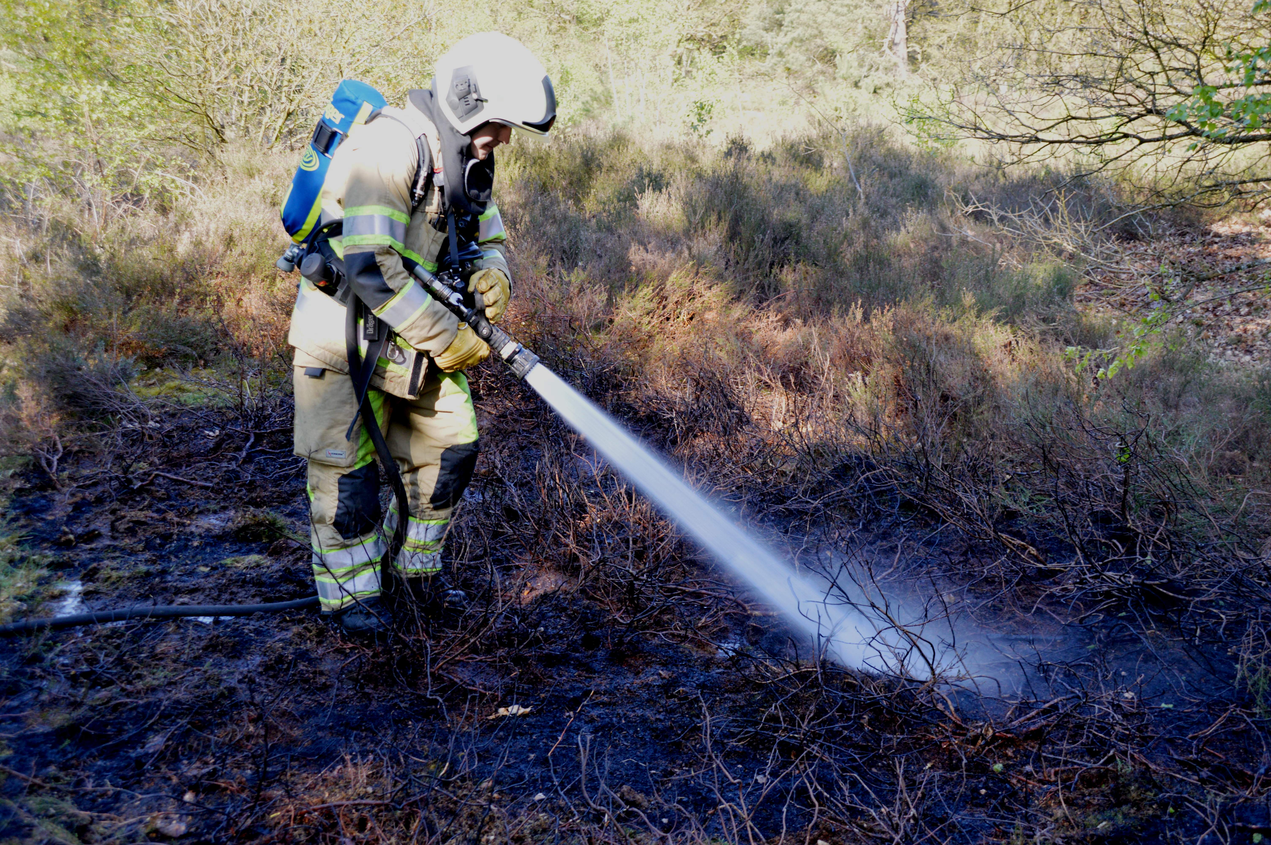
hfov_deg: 49.6
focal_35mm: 39
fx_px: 1376
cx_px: 636
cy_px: 422
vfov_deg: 34.1
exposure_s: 1/125
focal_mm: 26
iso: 360
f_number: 5.6
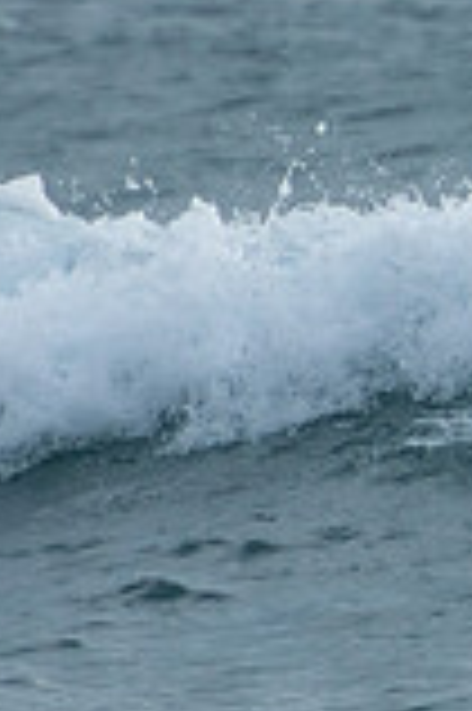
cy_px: 407
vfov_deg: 0.9
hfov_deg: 0.6
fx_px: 43536
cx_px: 1052
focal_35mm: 2209
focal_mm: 400
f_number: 5.6
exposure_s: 1/1000
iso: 400
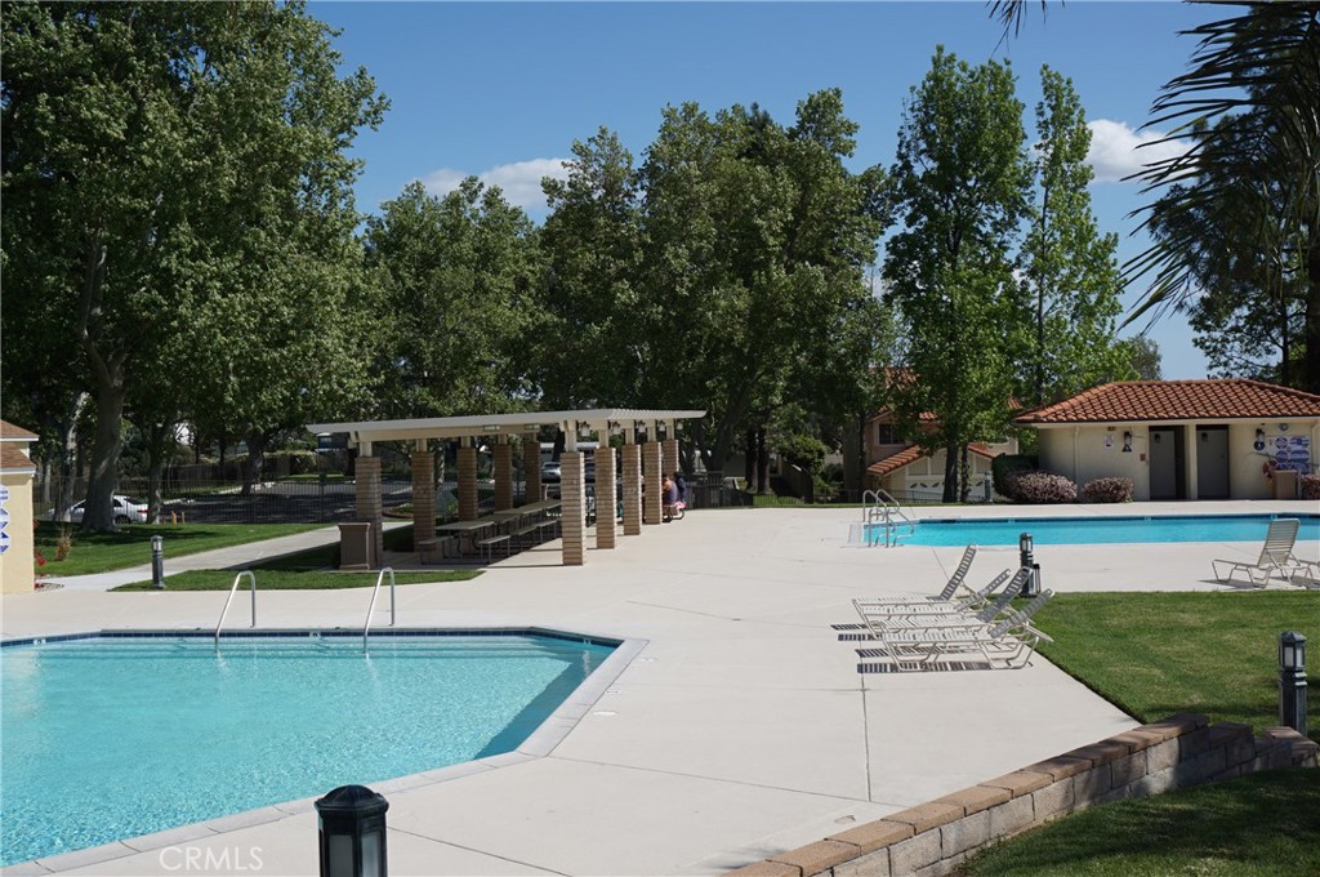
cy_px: 438
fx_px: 1593
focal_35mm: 44
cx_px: 660
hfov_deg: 45.0
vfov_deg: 30.8
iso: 100
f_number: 9
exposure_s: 1/320
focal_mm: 29
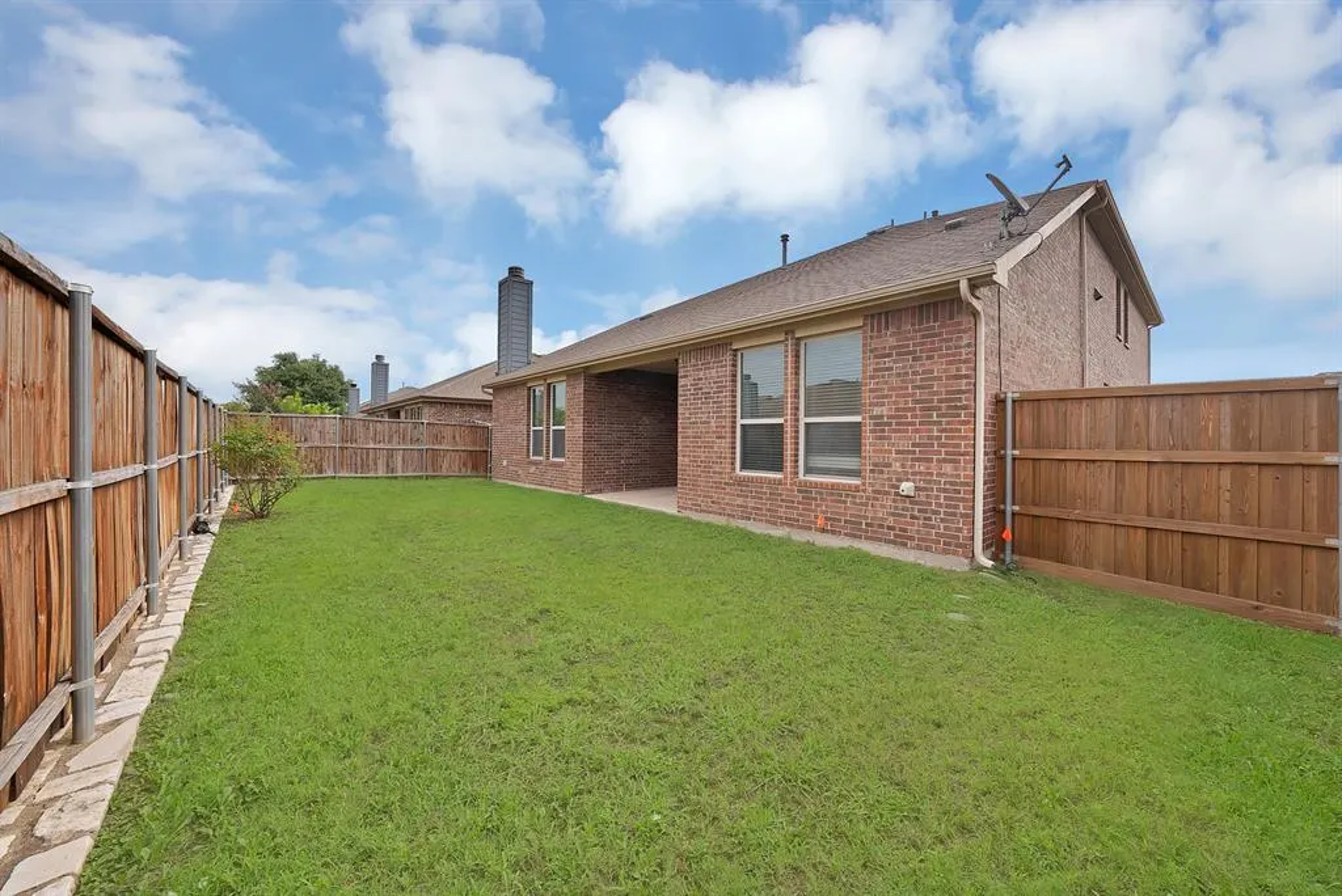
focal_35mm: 12
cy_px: 448
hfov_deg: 112.6
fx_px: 448
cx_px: 671
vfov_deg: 90.1
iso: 640
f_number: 9
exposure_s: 1/250
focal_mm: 12
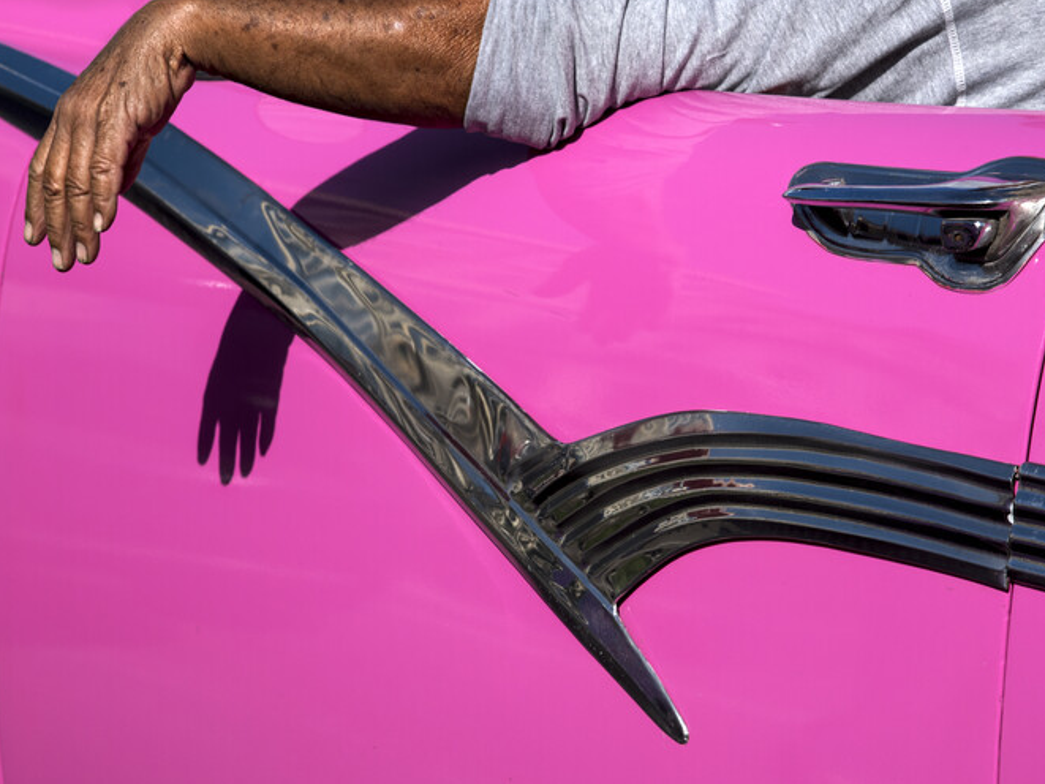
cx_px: 574
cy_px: 390
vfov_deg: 13.8
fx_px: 3231
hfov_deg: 18.4
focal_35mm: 107
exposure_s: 1/1000
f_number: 13
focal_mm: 98
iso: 400
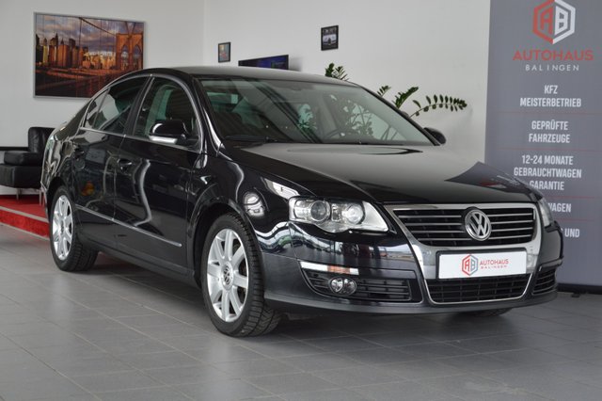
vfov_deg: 21.5
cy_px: 200
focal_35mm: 63
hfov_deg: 31.9
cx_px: 301
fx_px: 1053
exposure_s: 1/100
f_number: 4.8
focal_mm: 42
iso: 400
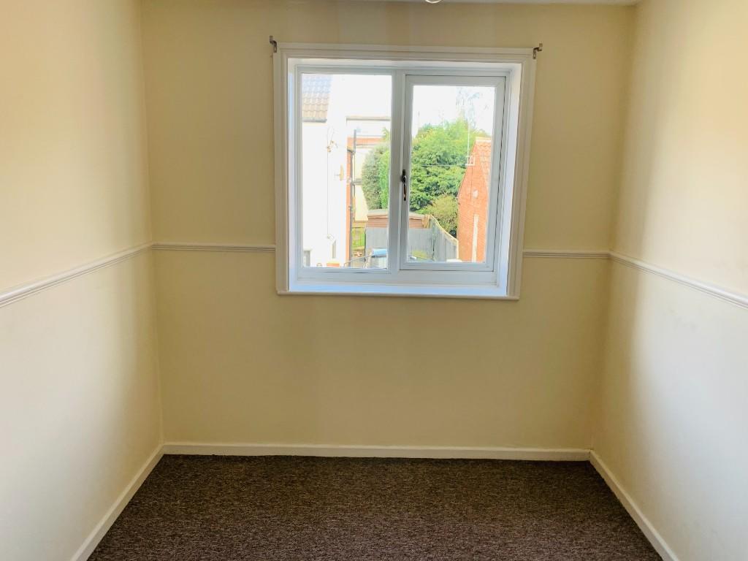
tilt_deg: -11.8
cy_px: 280
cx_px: 374
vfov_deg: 53.1
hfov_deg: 67.3
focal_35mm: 26
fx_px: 562
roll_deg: -0.9
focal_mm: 4.25
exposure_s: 1/121
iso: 64
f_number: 1.8
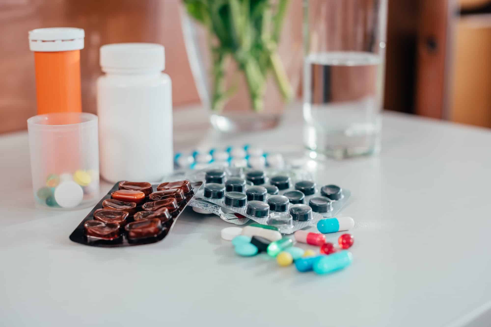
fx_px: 682
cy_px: 164
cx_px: 246
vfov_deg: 27.0
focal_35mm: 50
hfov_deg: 39.6
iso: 250
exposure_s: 1/160
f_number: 4
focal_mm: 50
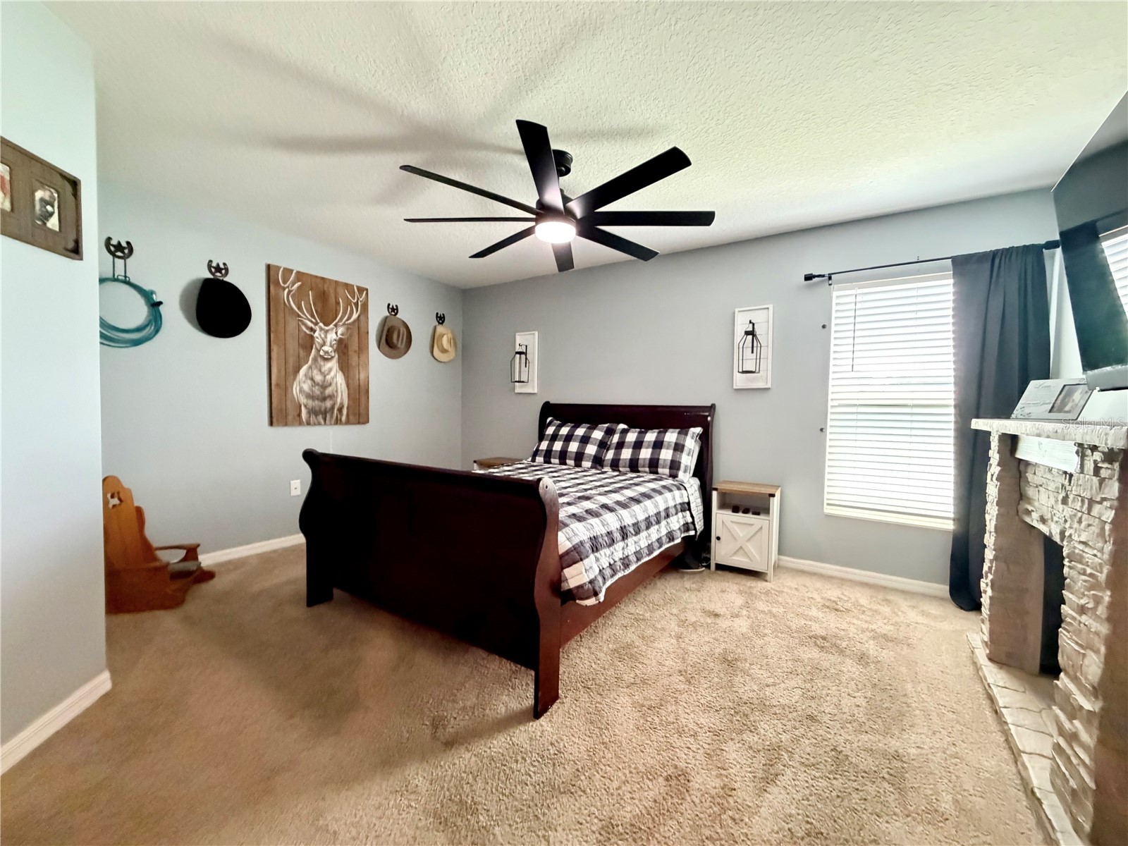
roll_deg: -1.3
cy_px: 423
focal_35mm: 14
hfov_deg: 102.1
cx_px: 564
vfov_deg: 85.7
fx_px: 456
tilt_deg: -1.9
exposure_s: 1/60
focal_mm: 2.22
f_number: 2.2
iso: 1250
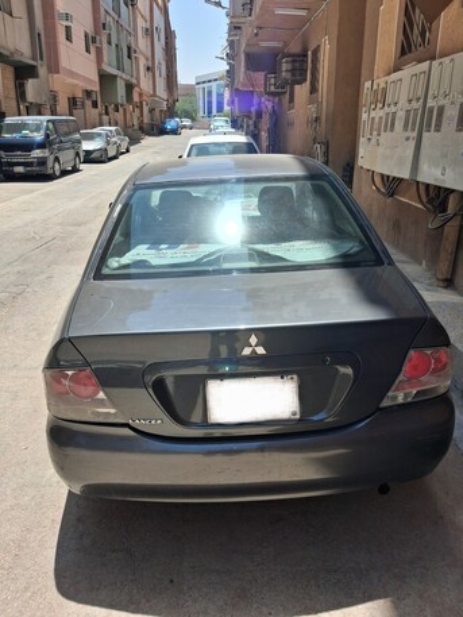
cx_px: 232
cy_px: 308
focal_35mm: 27
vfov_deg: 65.3
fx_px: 481
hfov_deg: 51.4
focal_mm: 4
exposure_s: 1/446
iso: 25
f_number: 1.8
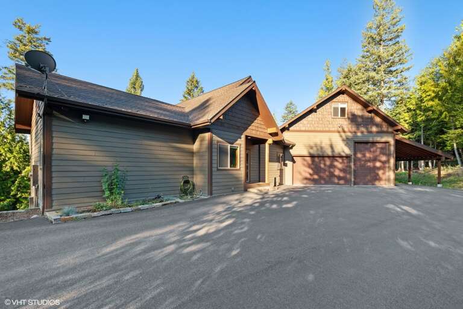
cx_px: 232
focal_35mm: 15
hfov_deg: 100.4
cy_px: 154
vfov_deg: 77.3
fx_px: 193
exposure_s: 1/125
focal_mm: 10
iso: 200
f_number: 6.3
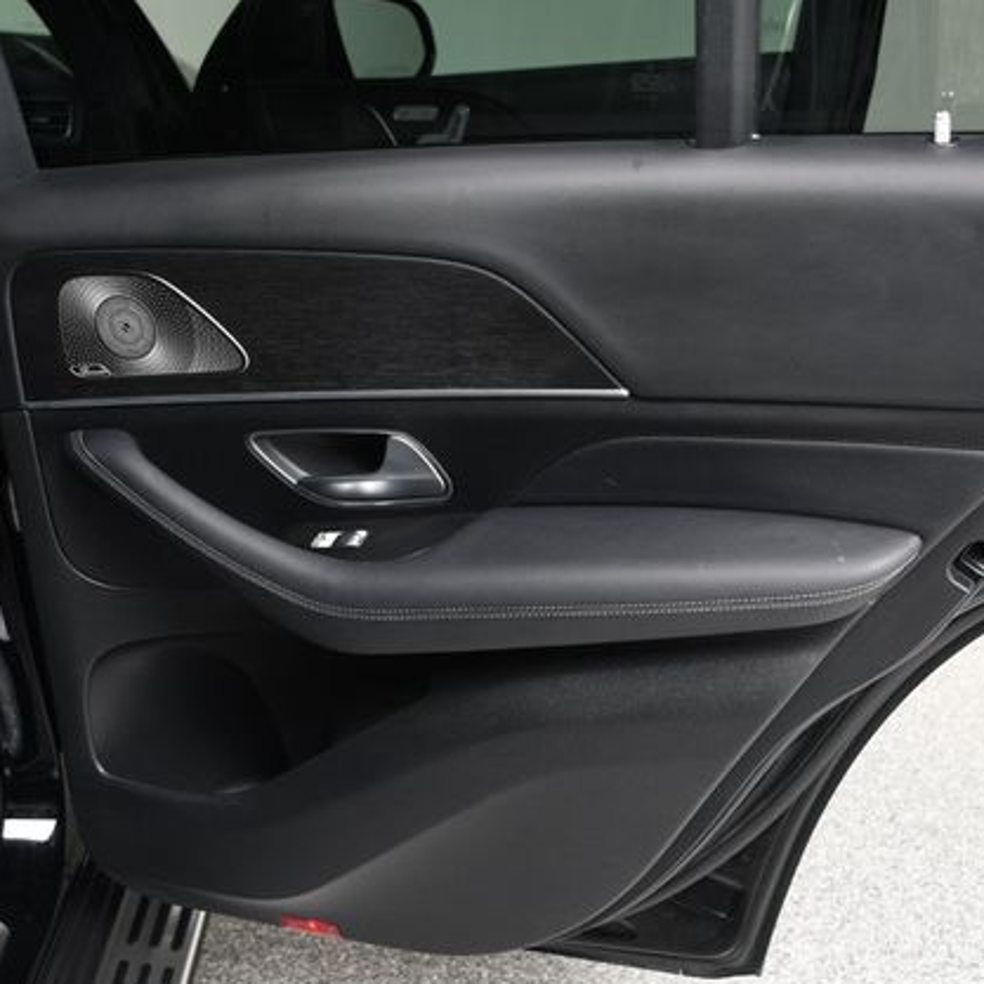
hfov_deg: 39.1
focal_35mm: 43
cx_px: 545
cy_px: 500
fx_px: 1383
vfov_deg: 39.2
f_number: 3.5
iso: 100
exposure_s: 1/160
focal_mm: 22
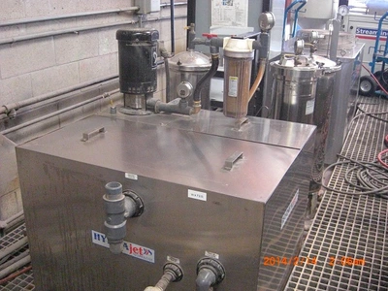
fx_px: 426
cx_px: 194
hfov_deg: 49.0
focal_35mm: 38
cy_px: 146
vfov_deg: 37.7
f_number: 2.8
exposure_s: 1/80
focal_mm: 7.9
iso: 1600
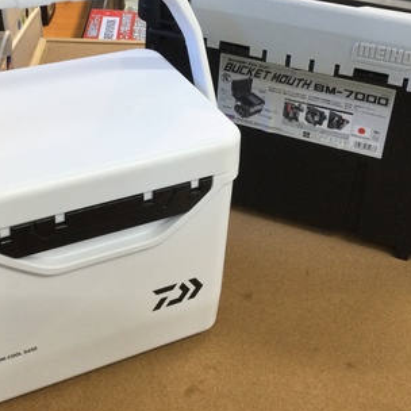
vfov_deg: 31.2
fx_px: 725
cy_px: 118
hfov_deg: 31.6
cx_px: 173
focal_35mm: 54
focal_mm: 3.3
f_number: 2.4
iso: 40
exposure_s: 1/33
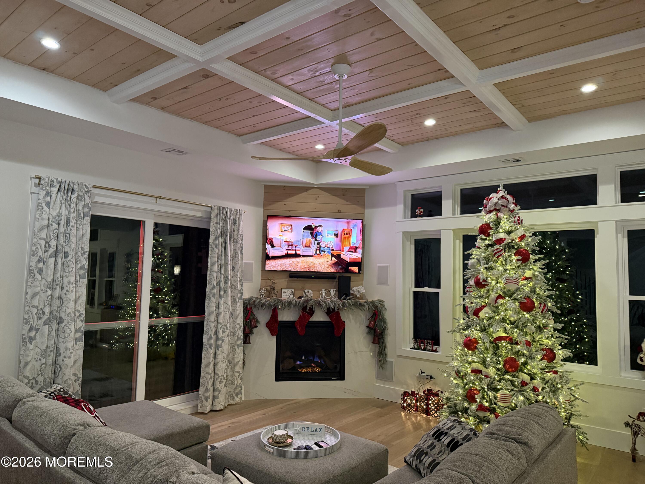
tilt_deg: +4.2
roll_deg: -1.4
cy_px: 242
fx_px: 447
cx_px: 322
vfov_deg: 56.8
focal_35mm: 24
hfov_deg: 71.6
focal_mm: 6.76
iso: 640
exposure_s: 1/51
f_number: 1.78
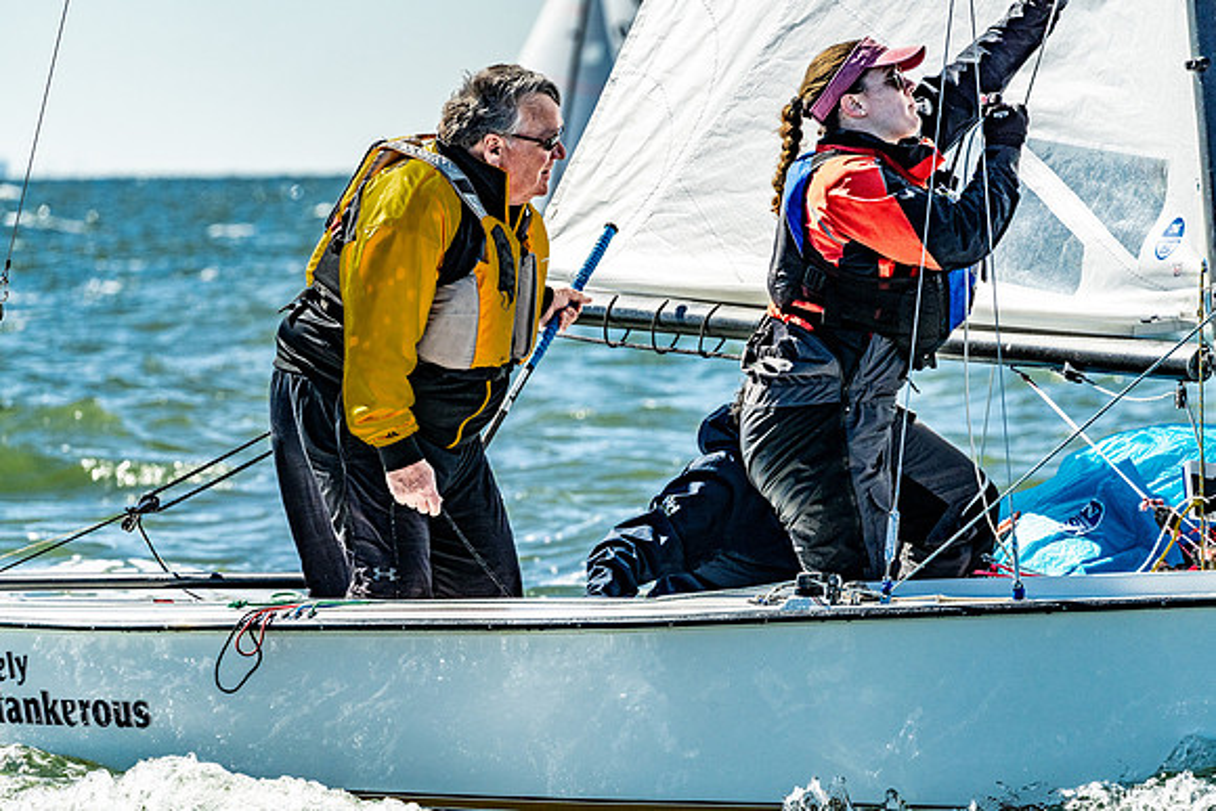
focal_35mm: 415
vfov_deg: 3.3
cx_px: 608
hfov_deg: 5.0
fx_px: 14029
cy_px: 406
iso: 1250
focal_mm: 400
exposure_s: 1/2000
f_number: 11
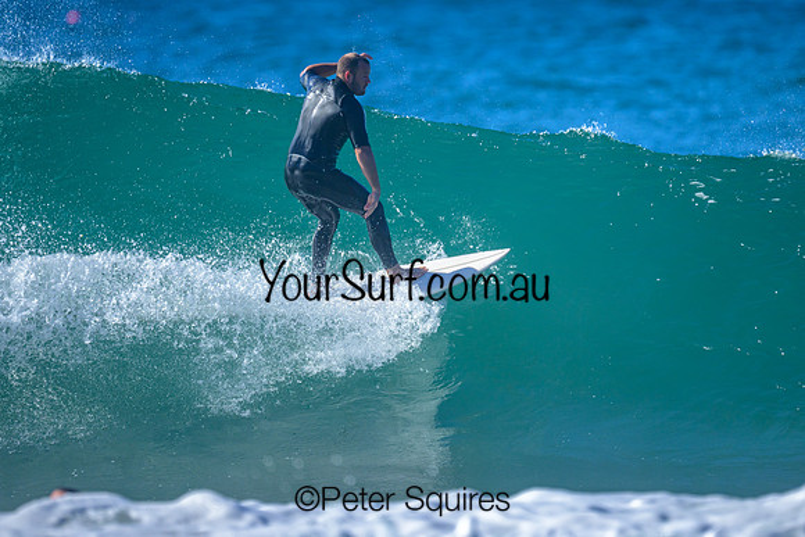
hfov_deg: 2.1
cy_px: 250
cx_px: 424
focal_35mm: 989
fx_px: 22128
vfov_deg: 1.4
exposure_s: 1/2000
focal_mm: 800
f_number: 6.3
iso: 360
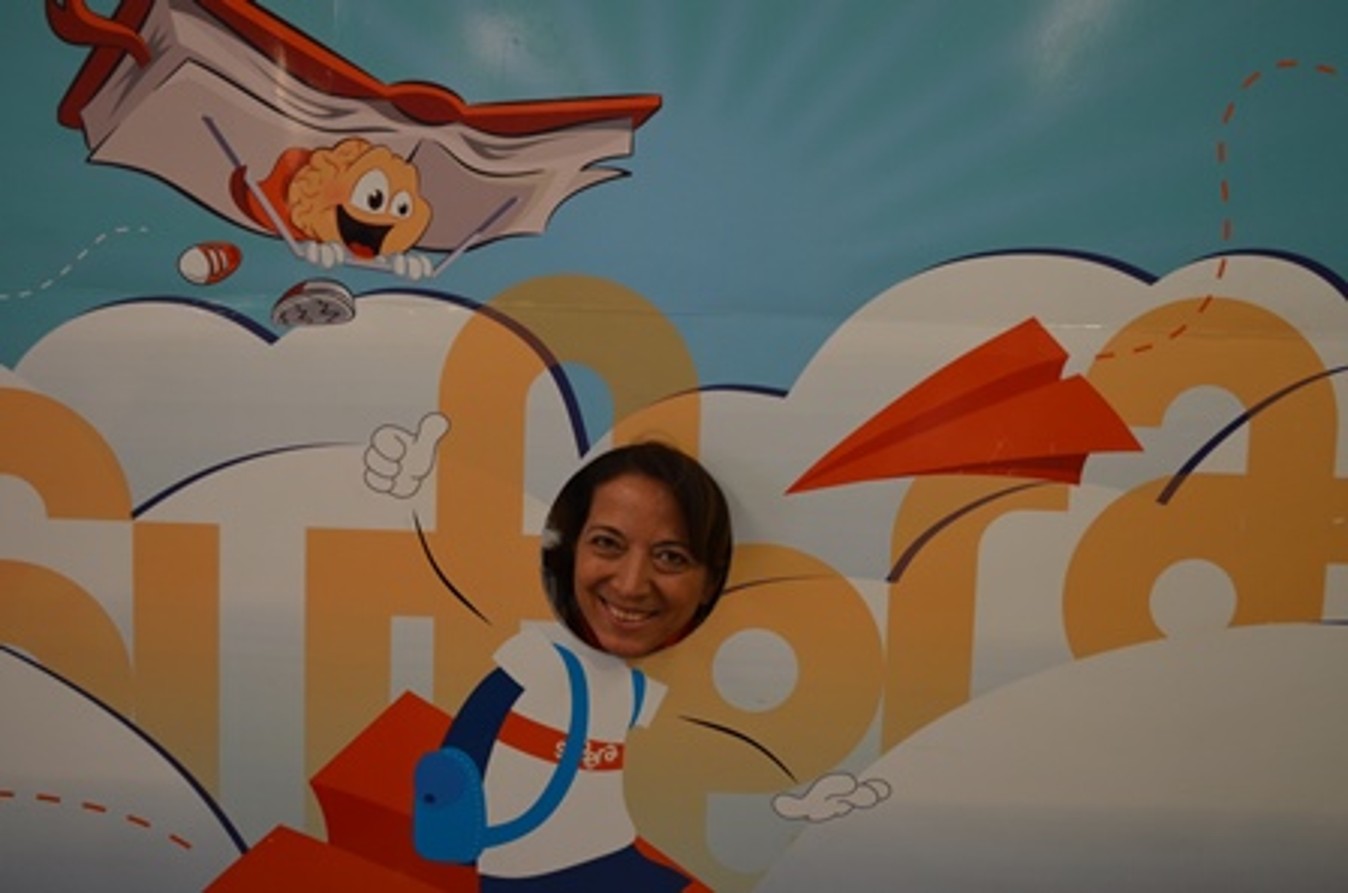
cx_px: 674
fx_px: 2243
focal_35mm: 60
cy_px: 446
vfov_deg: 22.5
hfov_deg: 33.5
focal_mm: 40
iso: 640
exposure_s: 1/60
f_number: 5.3
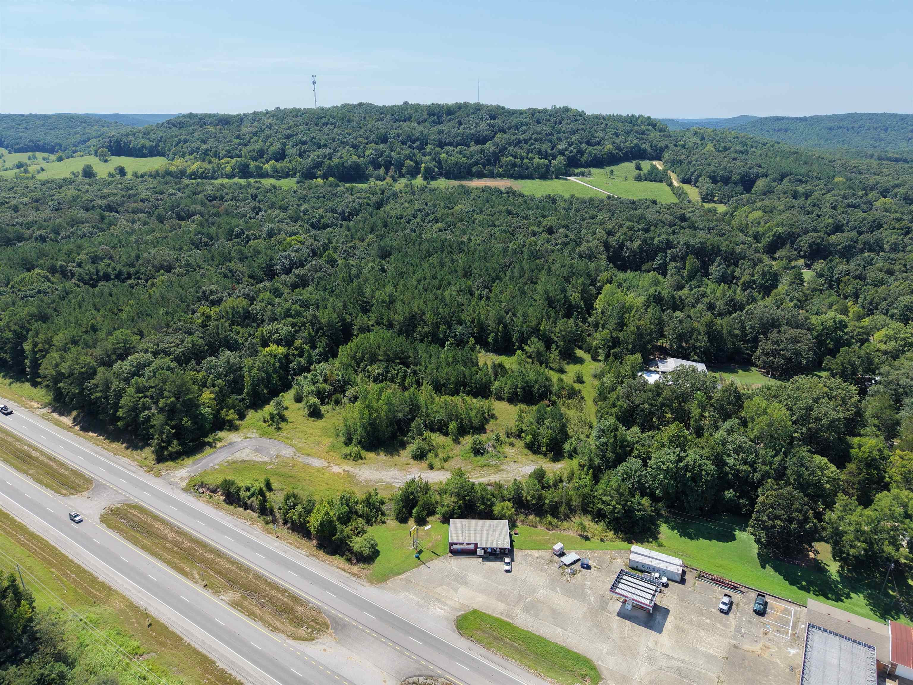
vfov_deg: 56.8
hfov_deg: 71.6
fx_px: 633
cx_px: 456
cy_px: 342
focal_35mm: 24
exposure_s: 1/6000
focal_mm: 8.67
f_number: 1.8
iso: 400
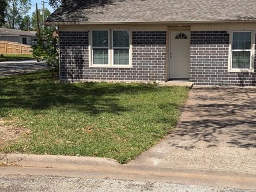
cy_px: 95
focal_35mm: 54
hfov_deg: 35.5
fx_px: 399
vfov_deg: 27.0
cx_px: 133
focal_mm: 6.76
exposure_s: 1/4098
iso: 64
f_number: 1.78
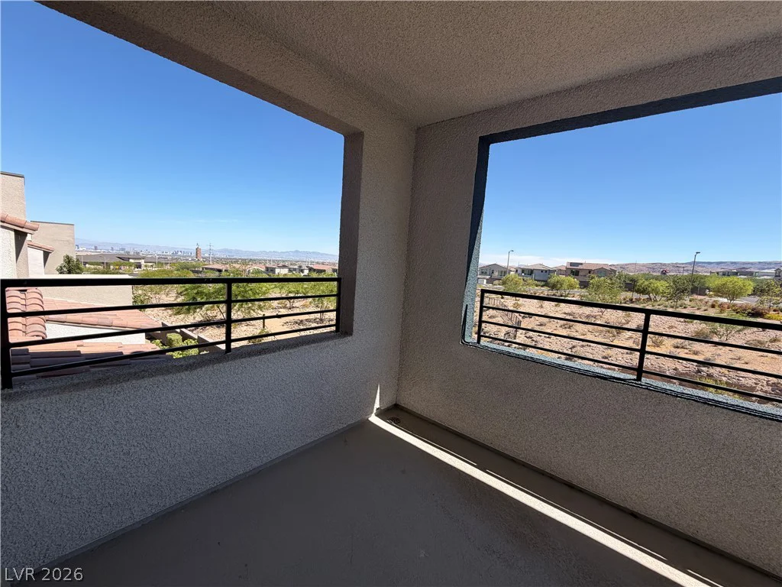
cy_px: 294
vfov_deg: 85.7
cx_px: 391
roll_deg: -3.2
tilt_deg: -6.9
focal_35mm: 14
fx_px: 316
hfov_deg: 102.1
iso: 32
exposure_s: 1/770
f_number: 2.2
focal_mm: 2.22
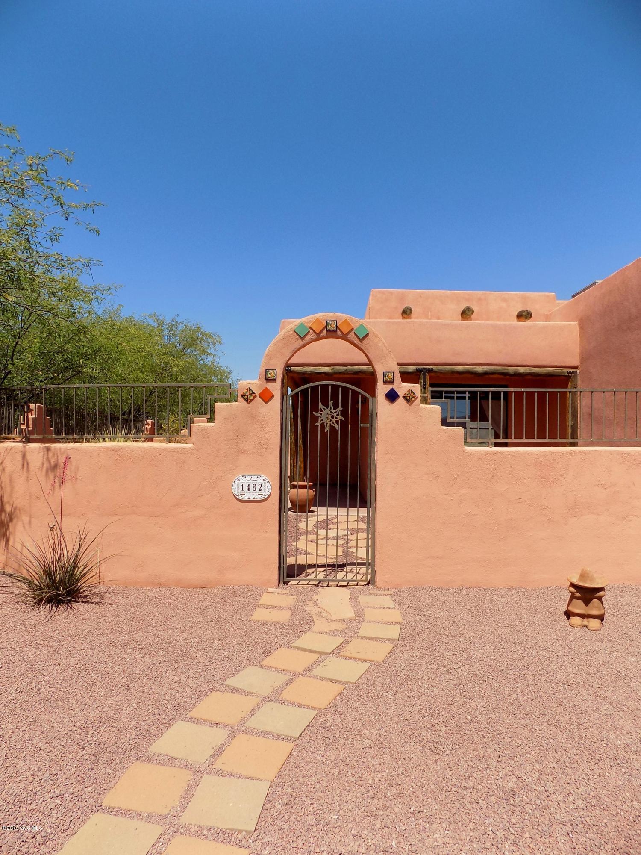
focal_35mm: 23
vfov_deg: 73.9
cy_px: 428
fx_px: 568
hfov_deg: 58.9
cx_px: 320
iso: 80
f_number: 3.1
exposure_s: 1/1250
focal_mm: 4
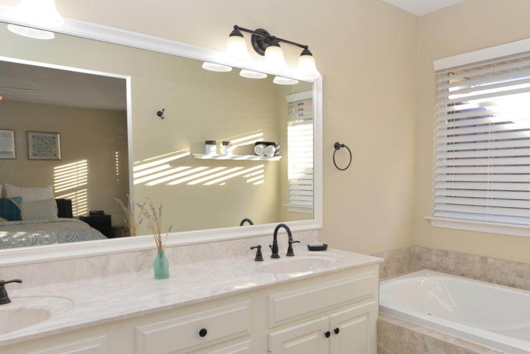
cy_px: 213
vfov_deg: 47.7
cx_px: 324
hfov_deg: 66.6
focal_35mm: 27
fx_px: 398
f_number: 5
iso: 200
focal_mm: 22
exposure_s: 1/100
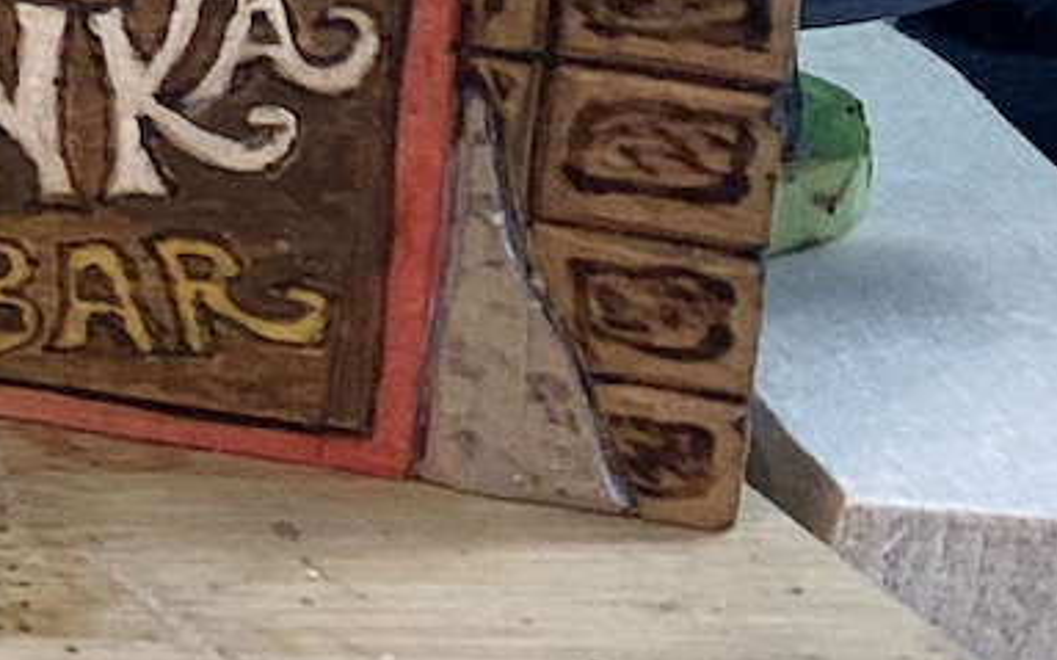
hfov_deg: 12.1
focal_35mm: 144
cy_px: -547
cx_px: -1327
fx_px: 4146
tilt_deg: -12.0
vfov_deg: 8.7
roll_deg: -0.7
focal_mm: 4.25
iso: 500
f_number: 1.8
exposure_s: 1/30
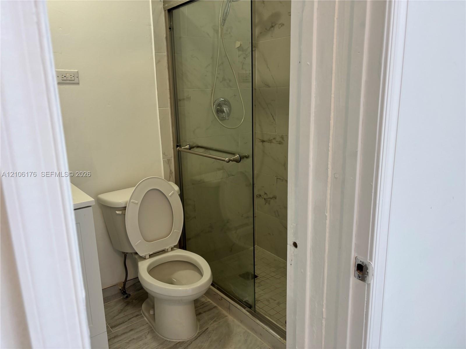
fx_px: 350
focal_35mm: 26
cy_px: 174
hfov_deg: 67.3
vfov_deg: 53.1
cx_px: 233
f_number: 1.6
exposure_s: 1/60
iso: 80
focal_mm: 5.96
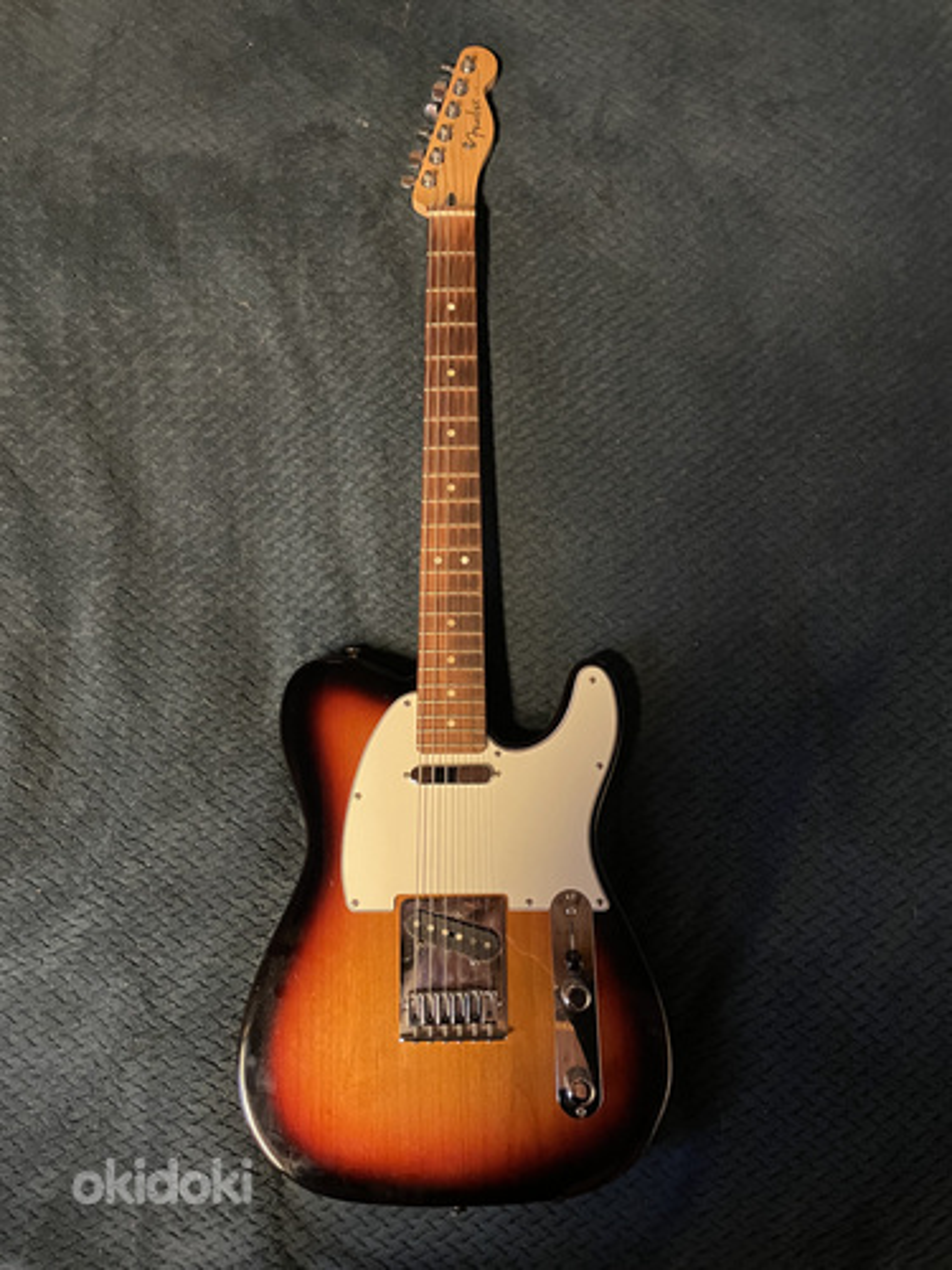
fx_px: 953
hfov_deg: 53.1
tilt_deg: -78.3
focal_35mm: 26
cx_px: 476
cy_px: 635
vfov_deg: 67.3
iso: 800
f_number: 1.6
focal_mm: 4.2
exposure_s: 1/25
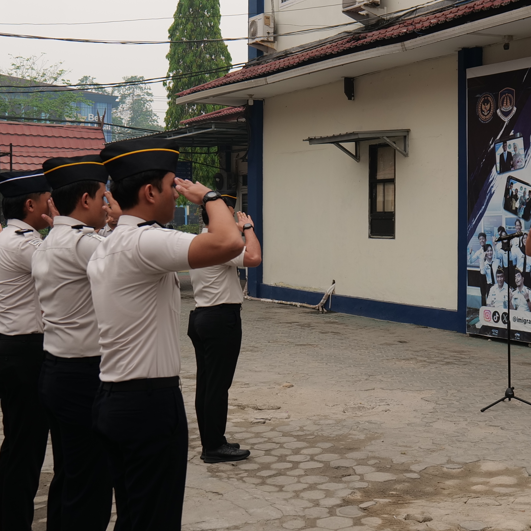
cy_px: 243
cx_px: 417
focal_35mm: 52
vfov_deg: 32.8
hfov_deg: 32.0
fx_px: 902
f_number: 4
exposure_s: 1/160
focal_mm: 20
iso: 100
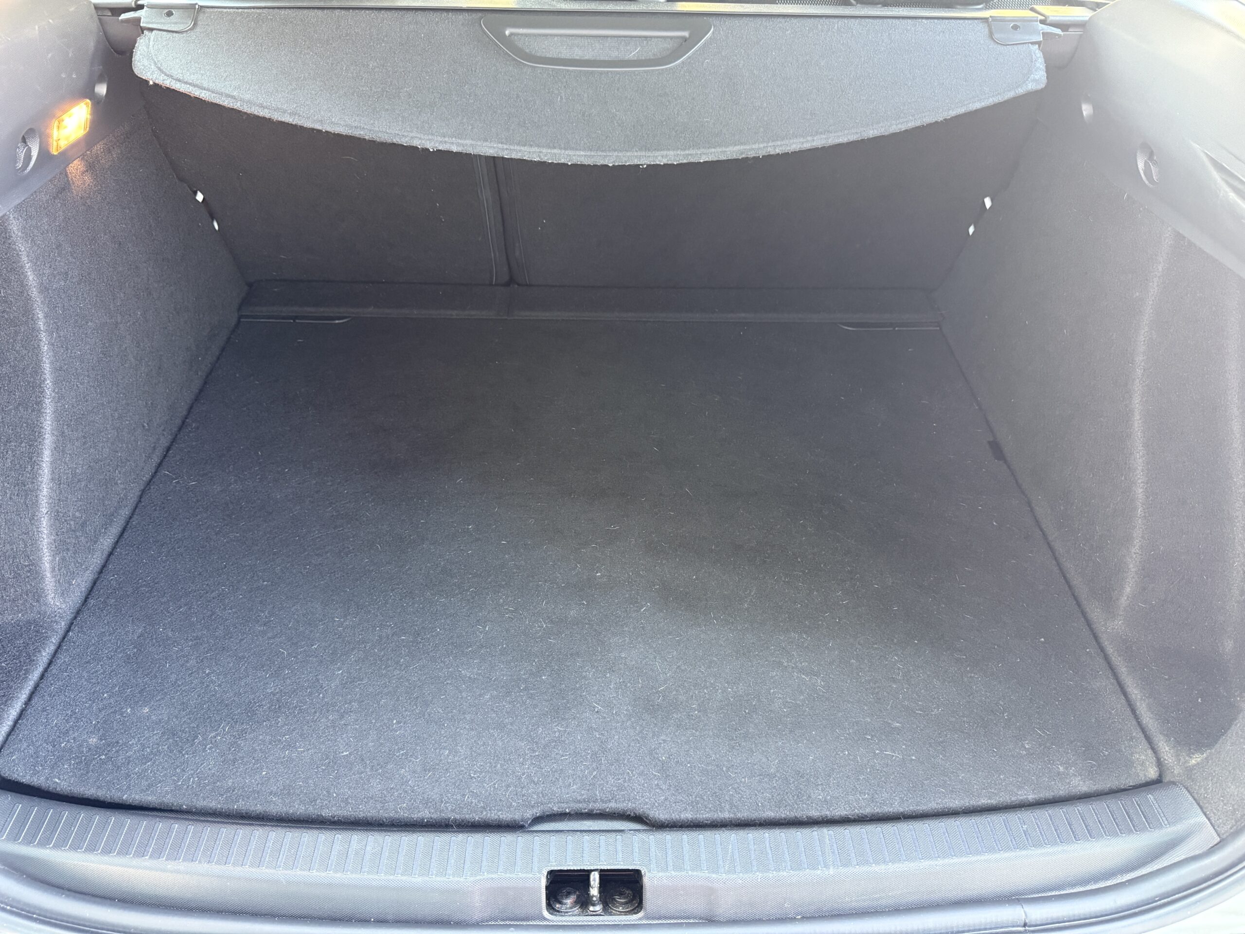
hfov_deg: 71.6
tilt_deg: -39.7
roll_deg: -0.9
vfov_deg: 56.8
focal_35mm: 24
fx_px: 863
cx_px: 622
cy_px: 467
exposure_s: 1/60
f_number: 1.78
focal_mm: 6.76
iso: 400
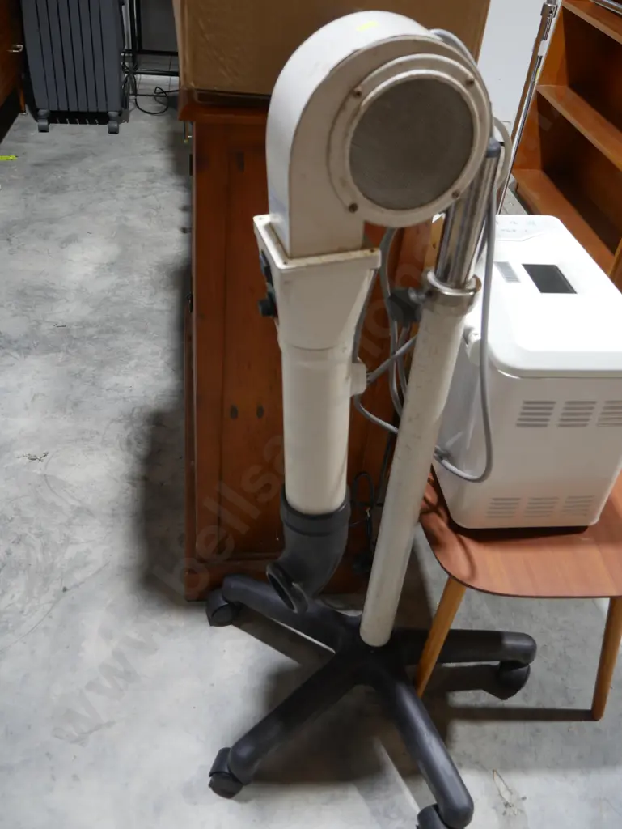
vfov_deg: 56.8
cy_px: 414
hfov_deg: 44.2
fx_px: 766
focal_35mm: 32
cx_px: 311
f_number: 3.6
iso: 400
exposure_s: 1/60
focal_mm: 16
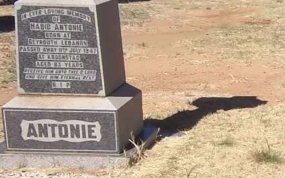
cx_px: 382
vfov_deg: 13.6
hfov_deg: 19.7
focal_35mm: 96
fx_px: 746
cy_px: 124
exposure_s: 1/500
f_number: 5.5
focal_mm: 5.7
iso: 80
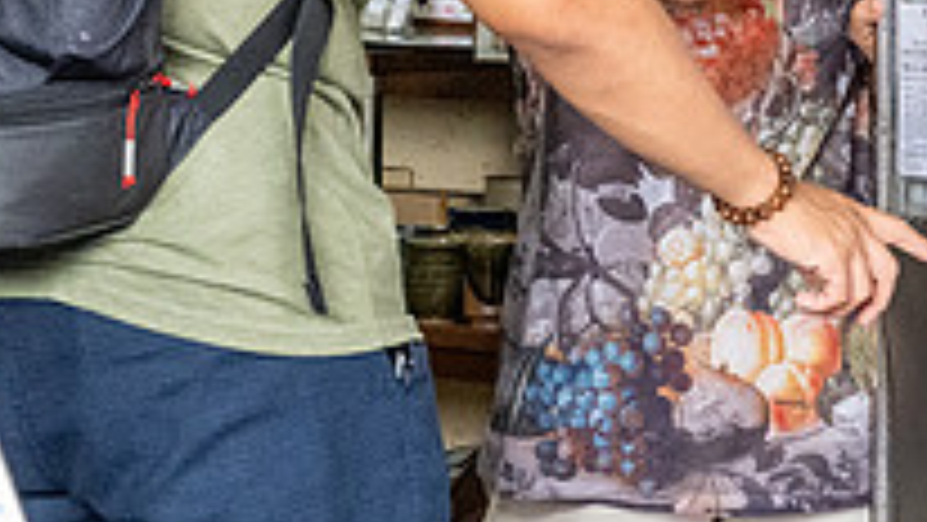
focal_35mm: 276
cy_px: -122
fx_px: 6786
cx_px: 638
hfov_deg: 7.8
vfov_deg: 4.4
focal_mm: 70
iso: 5000
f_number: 8
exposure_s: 1/400
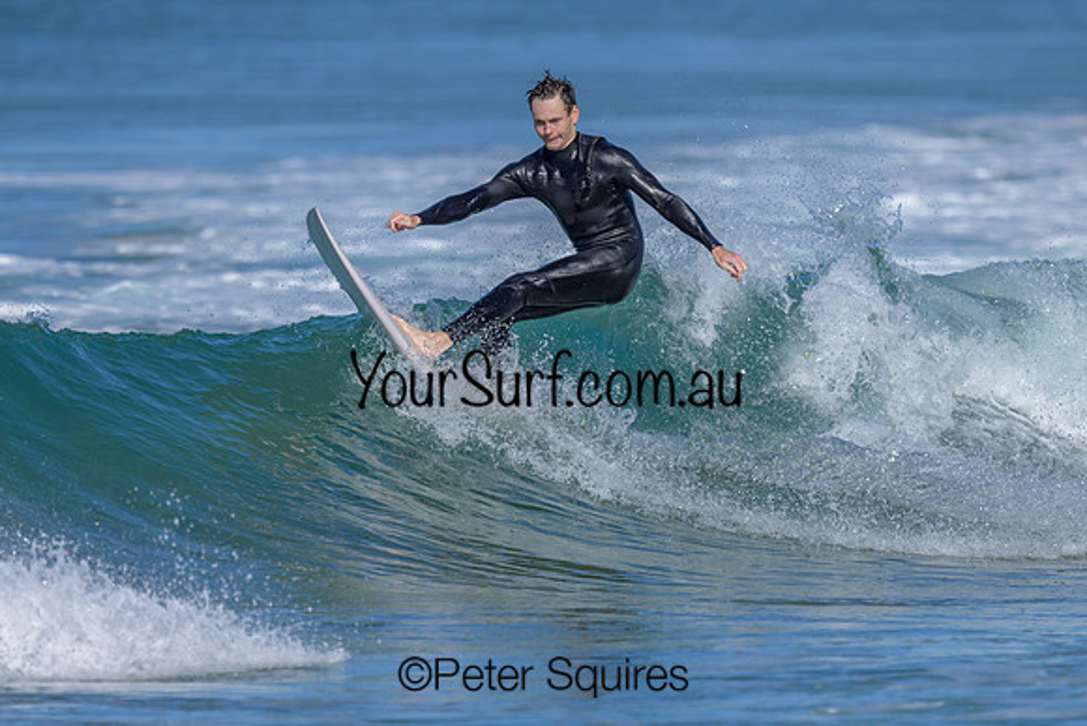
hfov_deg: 1.9
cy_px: 425
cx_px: 555
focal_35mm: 1093
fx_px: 33007
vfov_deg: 1.3
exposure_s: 1/2000
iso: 200
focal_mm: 800
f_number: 6.3
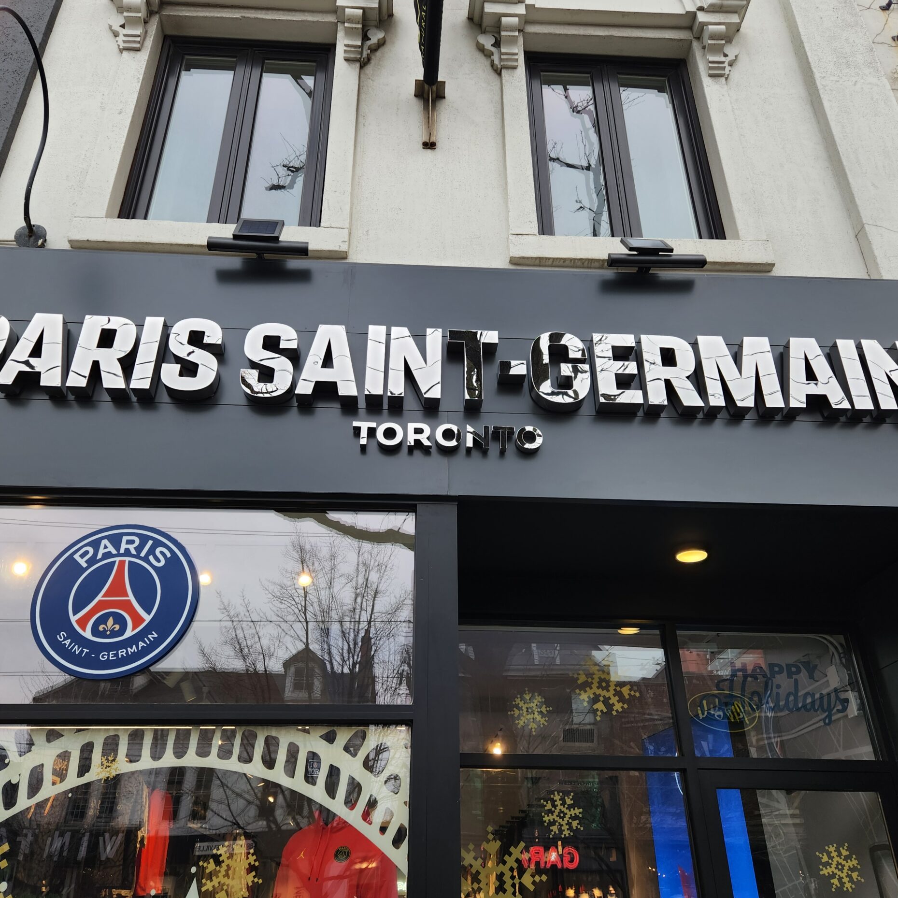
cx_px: 448
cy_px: 445
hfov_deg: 57.3
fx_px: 822
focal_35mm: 28
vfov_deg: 57.3
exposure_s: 1/120
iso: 25
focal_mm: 5.4
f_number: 1.8
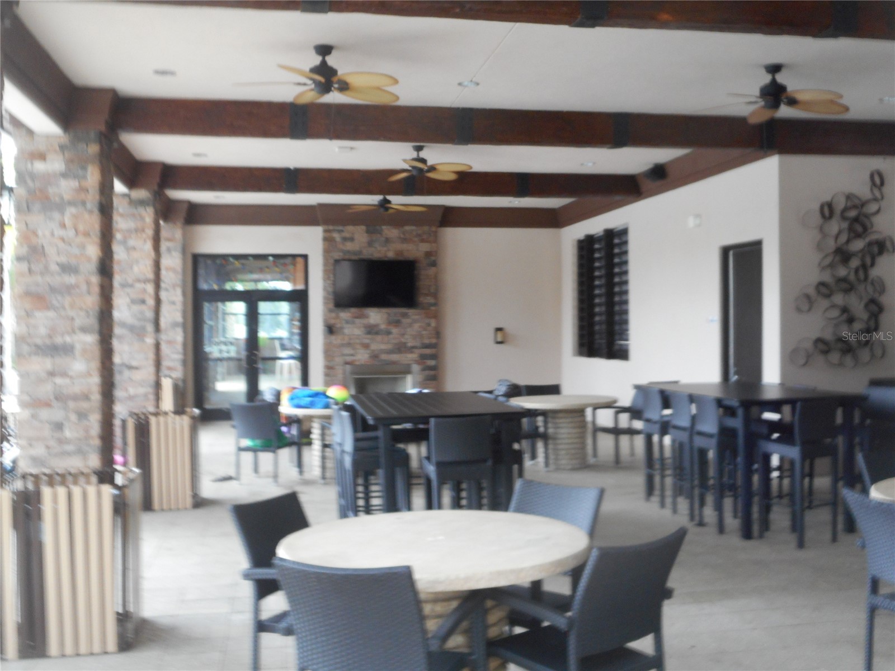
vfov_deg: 36.8
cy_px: 336
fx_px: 1008
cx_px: 448
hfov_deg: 47.9
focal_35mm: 39
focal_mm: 6.9
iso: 250
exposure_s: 1/30
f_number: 4.5
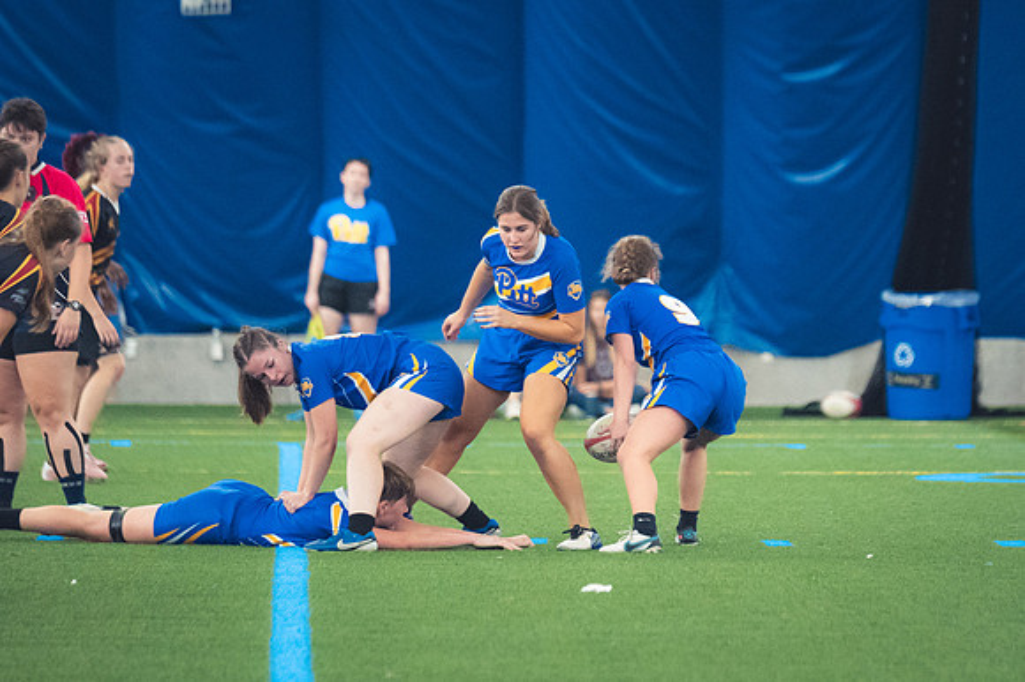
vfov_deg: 3.6
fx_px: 10735
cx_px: 627
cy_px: 340
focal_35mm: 377
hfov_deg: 5.5
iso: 5600
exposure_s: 1/320
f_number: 2.8
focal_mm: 200
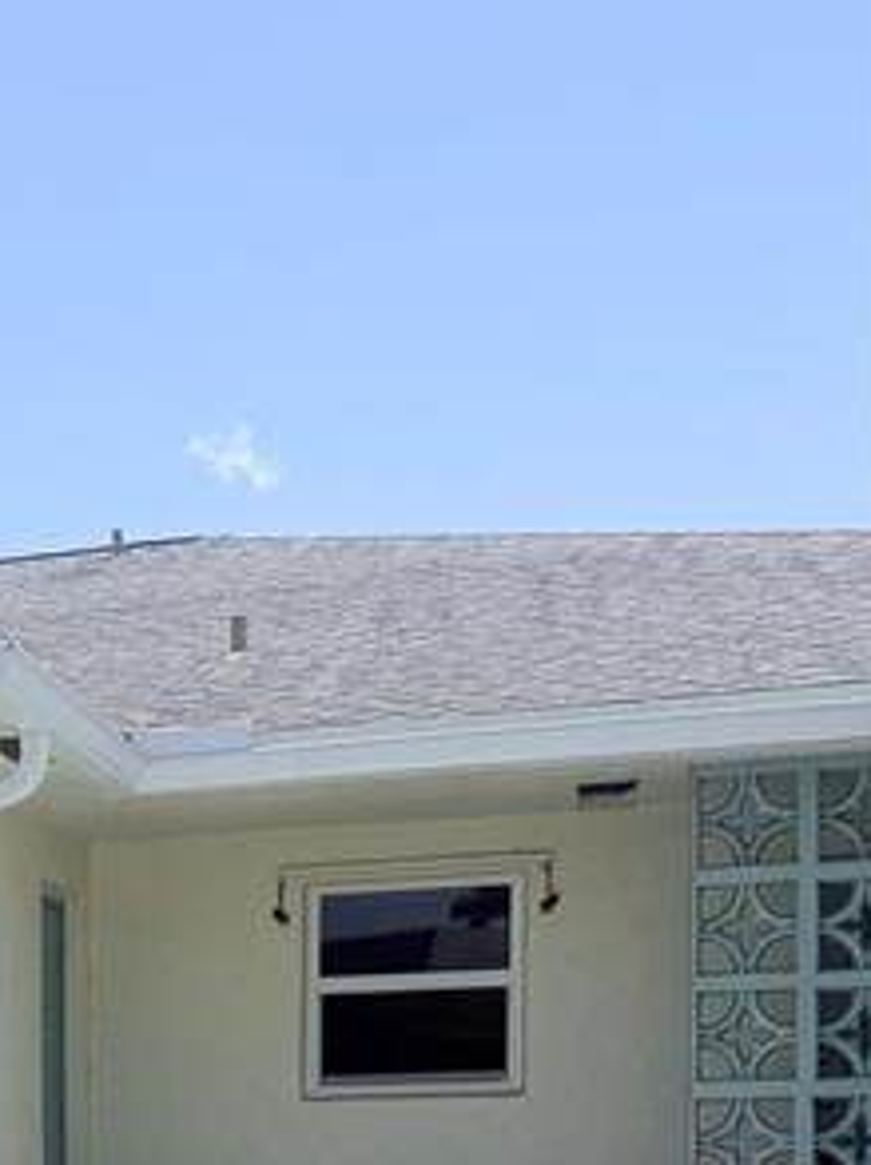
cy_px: 1260
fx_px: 2118
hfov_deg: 21.1
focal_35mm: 63
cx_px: -262
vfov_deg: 28.2
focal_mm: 6.76
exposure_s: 1/4673
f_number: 1.78
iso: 80
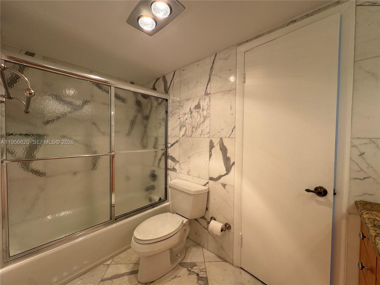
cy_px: 142
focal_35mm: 14
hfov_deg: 102.1
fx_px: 154
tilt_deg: -2.2
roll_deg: -1.1
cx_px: 190
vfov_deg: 85.7
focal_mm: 2.22
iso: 64
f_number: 2.2
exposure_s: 1/120
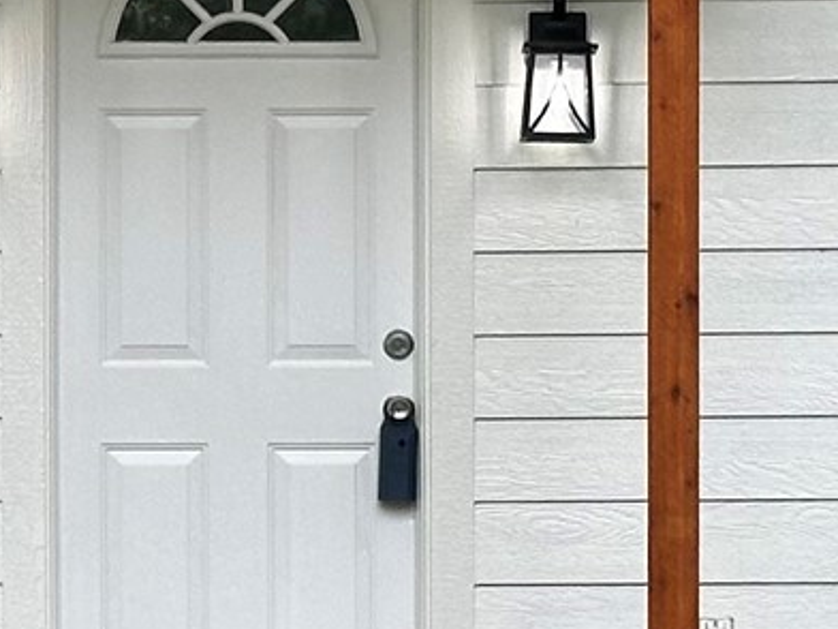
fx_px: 6076
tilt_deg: -0.6
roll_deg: +0.1
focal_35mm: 251
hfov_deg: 7.9
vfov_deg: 5.9
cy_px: 490
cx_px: 192
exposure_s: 1/487
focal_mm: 6.86
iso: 64
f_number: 1.78
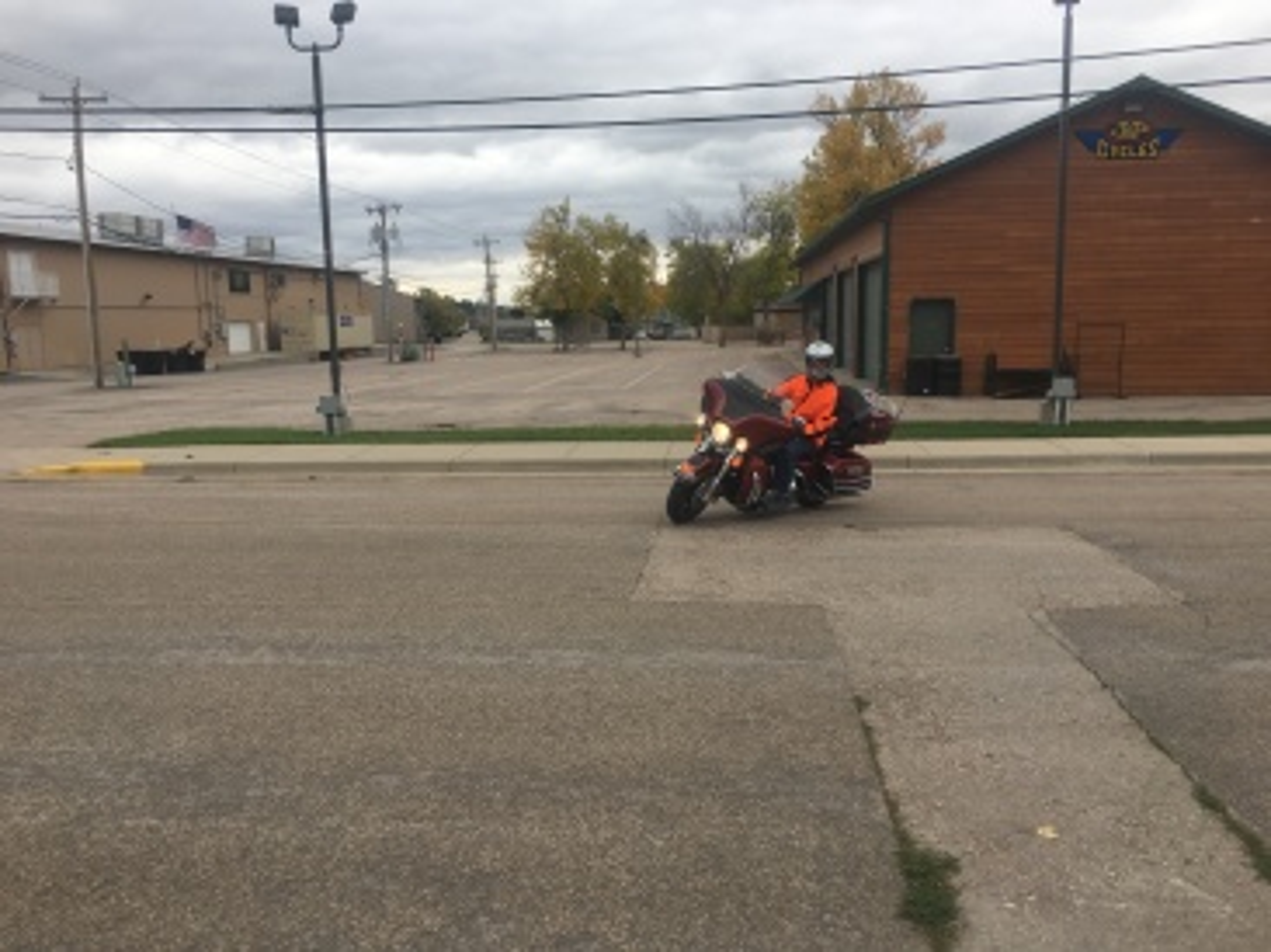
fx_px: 1064
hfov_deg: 61.7
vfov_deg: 48.2
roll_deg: +1.6
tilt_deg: -8.7
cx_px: 636
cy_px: 476
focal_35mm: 29
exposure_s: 1/270
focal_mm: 4.15
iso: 25
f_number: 2.2
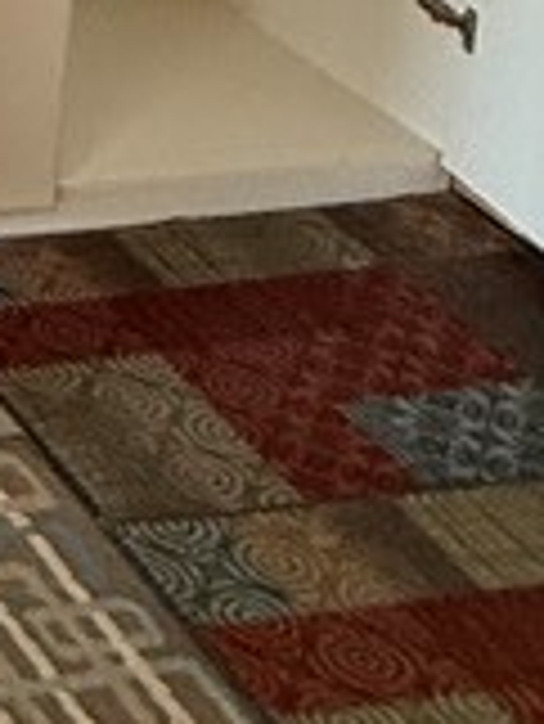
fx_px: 1862
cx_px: -710
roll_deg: -3.9
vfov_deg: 18.0
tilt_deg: -6.1
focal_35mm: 89
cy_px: -544
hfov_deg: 13.1
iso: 160
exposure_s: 1/60
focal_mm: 2.22
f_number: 2.2
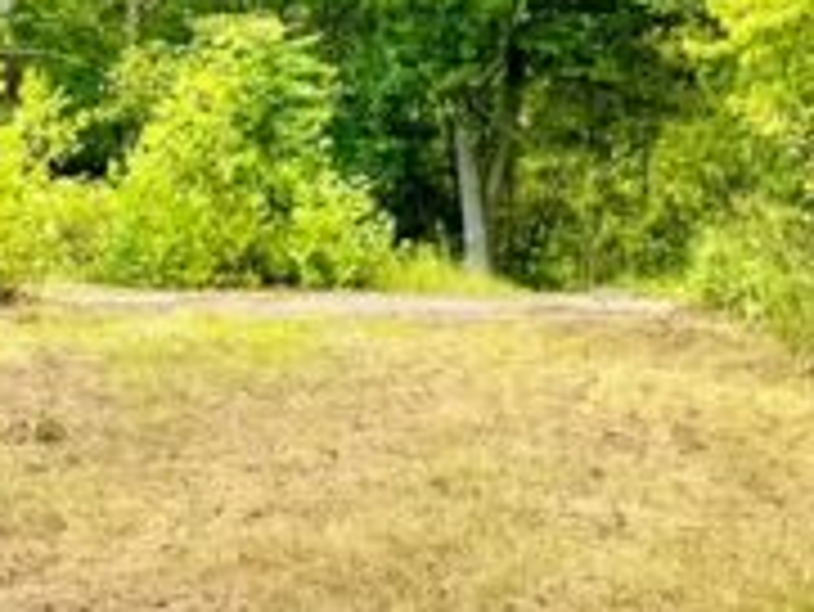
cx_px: 319
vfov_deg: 13.8
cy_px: 32
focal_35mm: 106
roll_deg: -1.3
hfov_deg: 18.5
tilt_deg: +5.3
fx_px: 2494
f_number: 1.78
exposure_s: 1/3021
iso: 80
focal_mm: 6.76
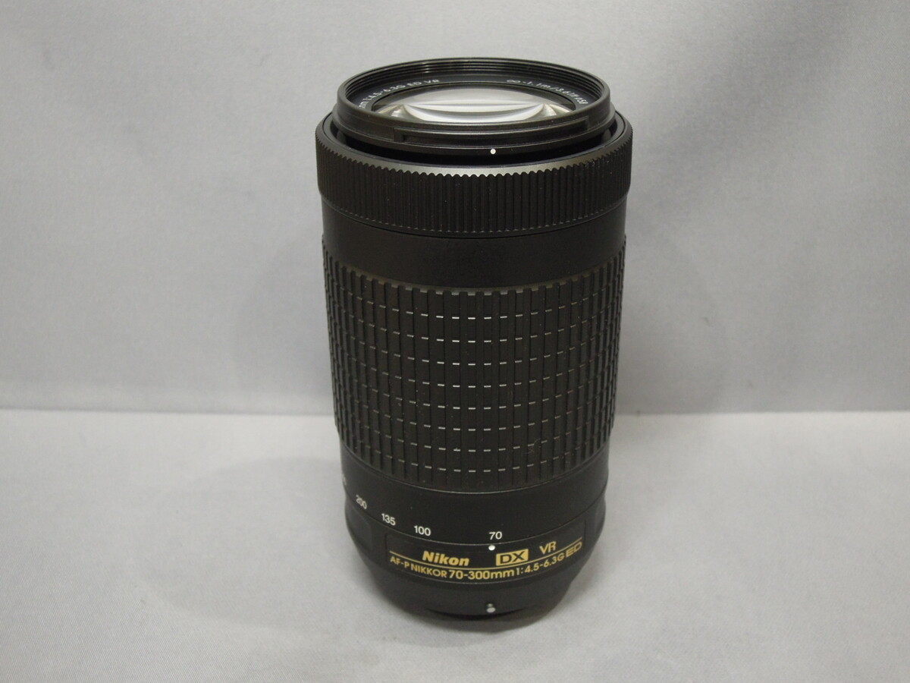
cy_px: 342
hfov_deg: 42.1
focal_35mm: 45
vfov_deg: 32.2
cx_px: 455
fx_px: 1183
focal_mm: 8.1
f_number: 3.5
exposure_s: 1/25
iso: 400
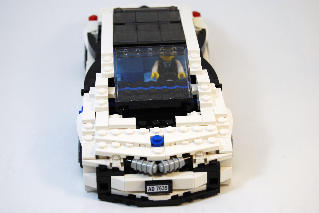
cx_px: 160
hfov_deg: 24.6
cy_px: 106
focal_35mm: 82
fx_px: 732
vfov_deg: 16.6
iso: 180
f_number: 5.6
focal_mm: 55
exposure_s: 1/125
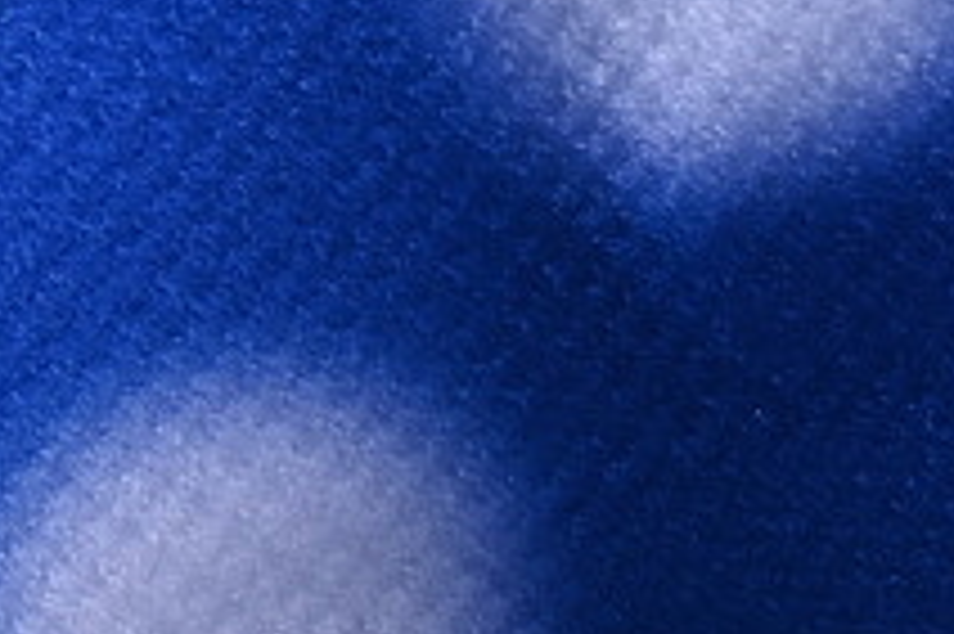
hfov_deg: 5.3
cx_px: -1148
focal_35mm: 382
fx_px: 10115
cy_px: -531
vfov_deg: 3.6
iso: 160
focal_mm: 50
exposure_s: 1/50
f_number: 6.3
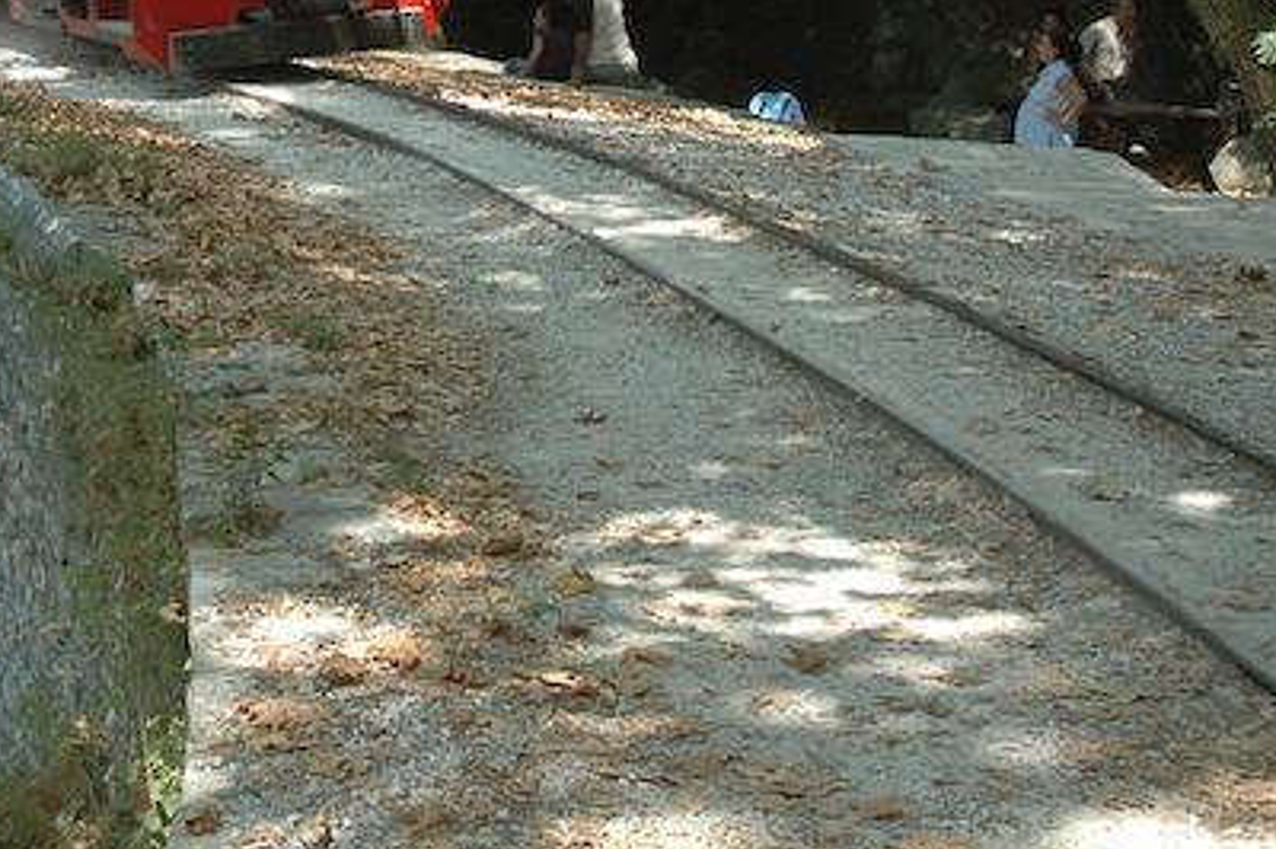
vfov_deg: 16.4
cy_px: -70
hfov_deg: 23.7
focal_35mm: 81
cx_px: -86
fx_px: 2869
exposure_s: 1/400
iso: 200
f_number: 3.8
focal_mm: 24
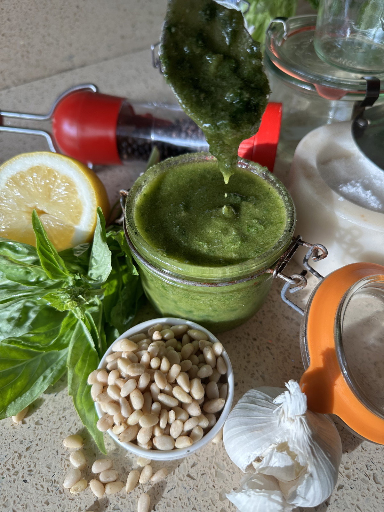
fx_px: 355
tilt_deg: -52.4
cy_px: 256
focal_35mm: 24
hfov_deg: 56.8
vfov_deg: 71.6
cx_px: 192
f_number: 1.78
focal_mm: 6.86
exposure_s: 1/489
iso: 80
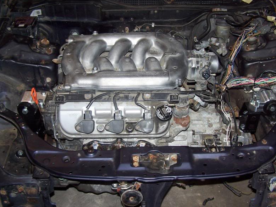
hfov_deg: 38.1
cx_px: 153
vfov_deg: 29.1
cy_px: 111
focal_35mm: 50
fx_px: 399
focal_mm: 6.3
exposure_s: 1/60
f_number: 2.8
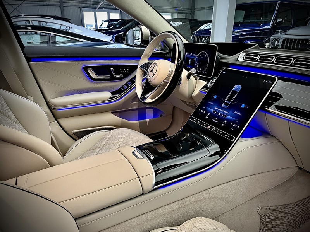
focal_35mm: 26
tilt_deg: -20.2
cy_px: 116
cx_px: 155
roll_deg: -0.3
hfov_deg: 67.3
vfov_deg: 53.1
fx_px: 233
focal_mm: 5.1
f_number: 1.6
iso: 200
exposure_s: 1/50
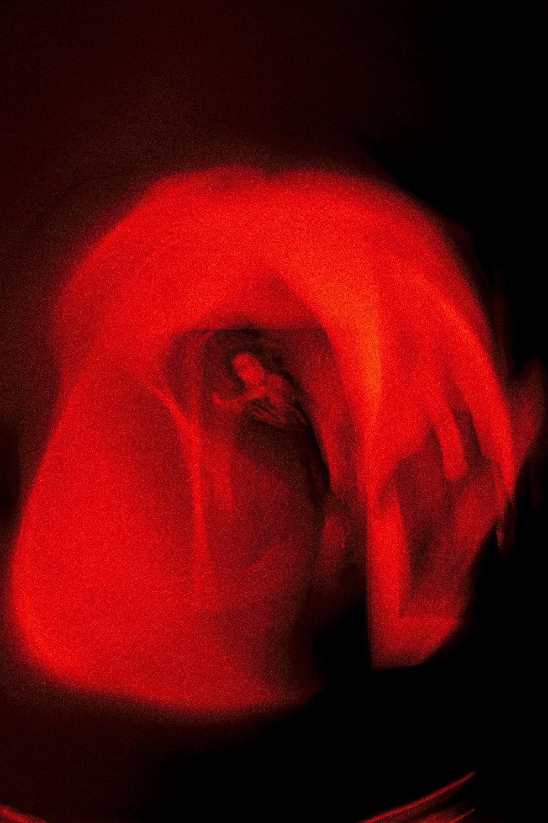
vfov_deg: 67.4
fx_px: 617
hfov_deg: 47.9
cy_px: 412
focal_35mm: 27
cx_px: 274
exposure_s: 1
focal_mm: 18
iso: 100
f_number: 3.5
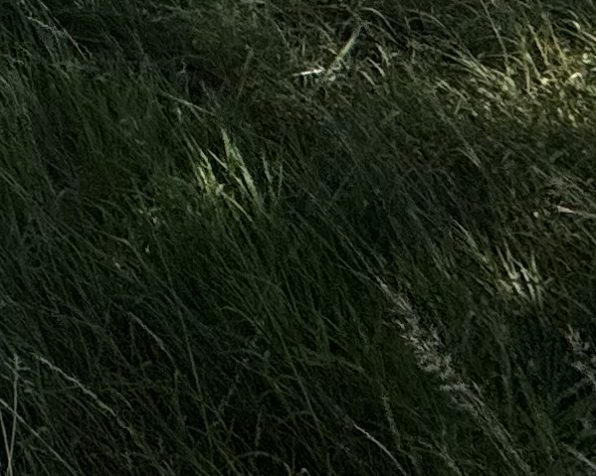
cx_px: -1114
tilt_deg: +2.7
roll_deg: +1.2
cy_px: -969
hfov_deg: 12.0
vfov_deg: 10.8
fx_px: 1623
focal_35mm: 92
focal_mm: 2.22
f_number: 2.2
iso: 50
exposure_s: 1/2208
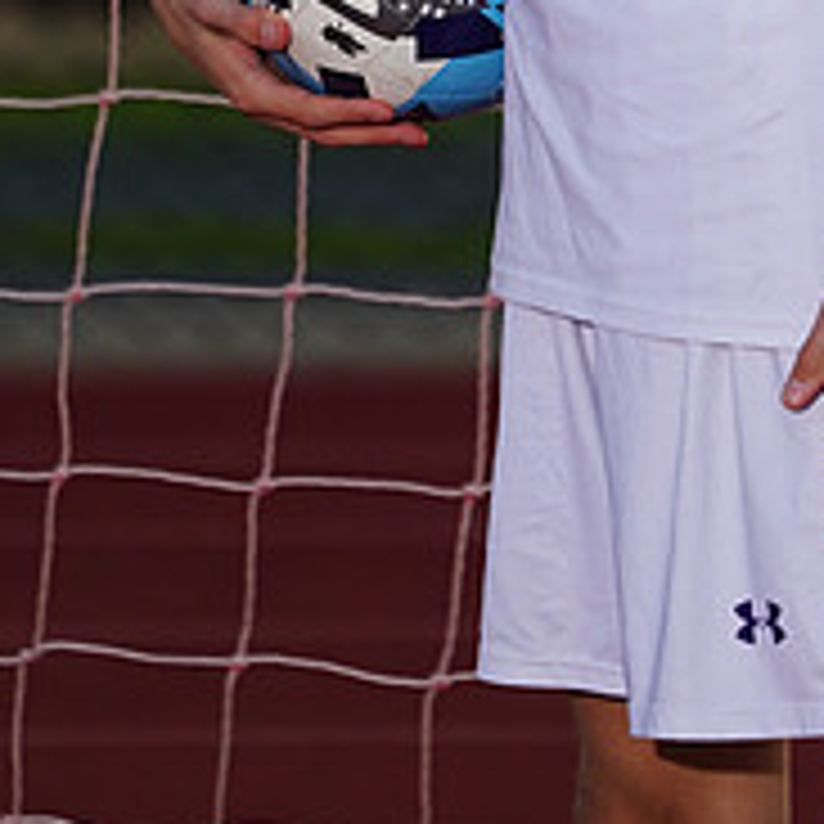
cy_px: -338
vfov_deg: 1.8
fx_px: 26016
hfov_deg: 1.8
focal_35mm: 966
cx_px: 682
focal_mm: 358
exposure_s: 1/250
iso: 320
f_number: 5.6
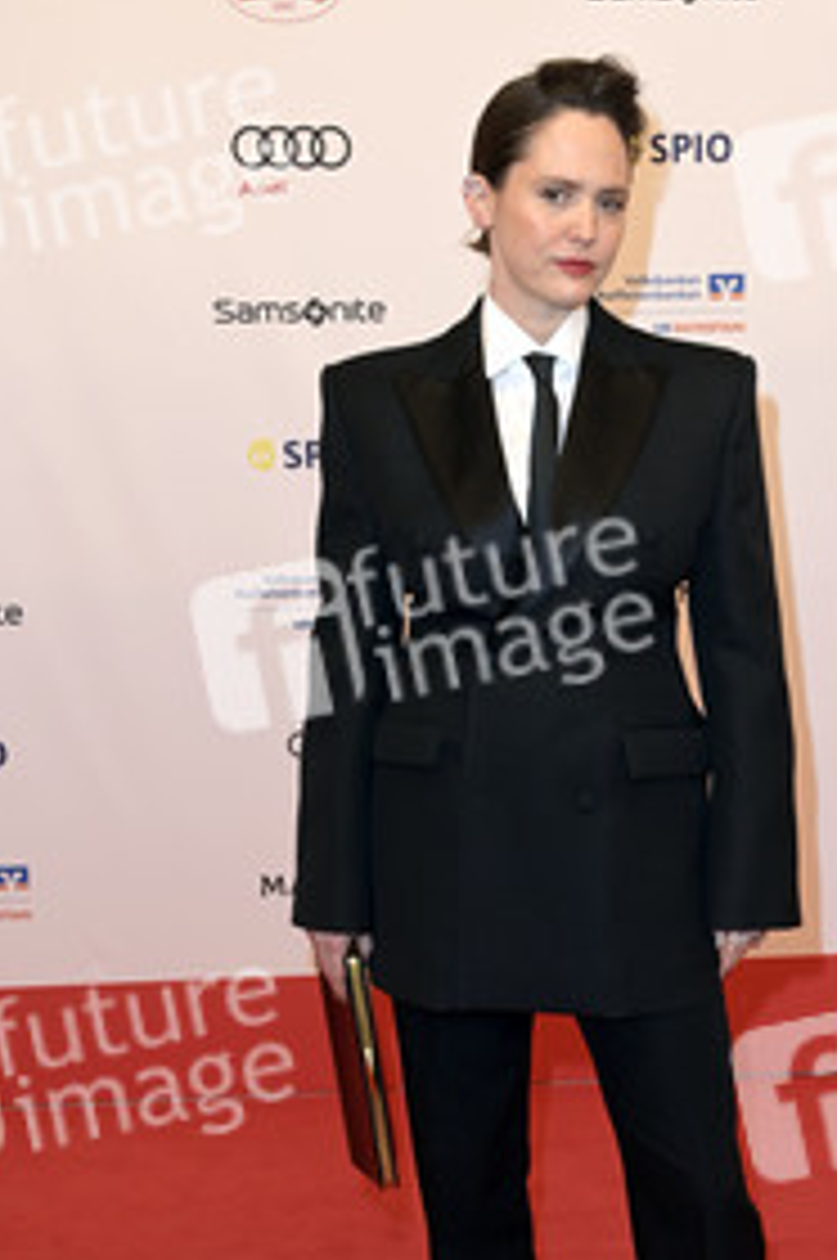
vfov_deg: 33.1
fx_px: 2098
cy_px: 850
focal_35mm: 60
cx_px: 554
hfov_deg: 22.5
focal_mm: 42
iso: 400
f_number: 6.3
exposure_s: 1/250
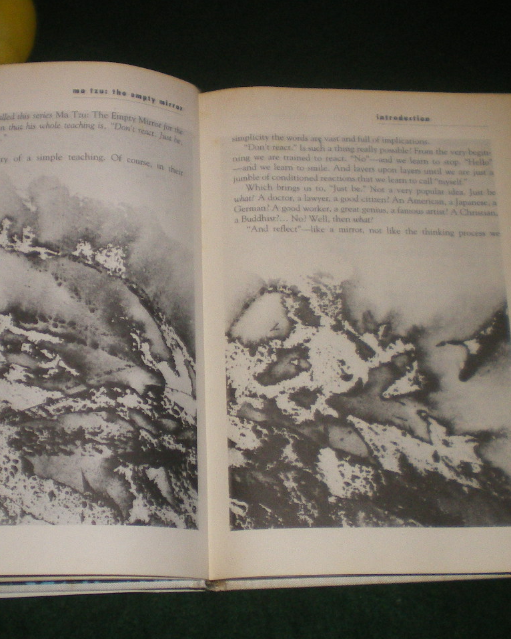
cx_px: 204
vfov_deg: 30.5
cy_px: 291
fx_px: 1172
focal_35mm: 62
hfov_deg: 24.6
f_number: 3.1
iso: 200
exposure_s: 1/50
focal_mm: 6.3
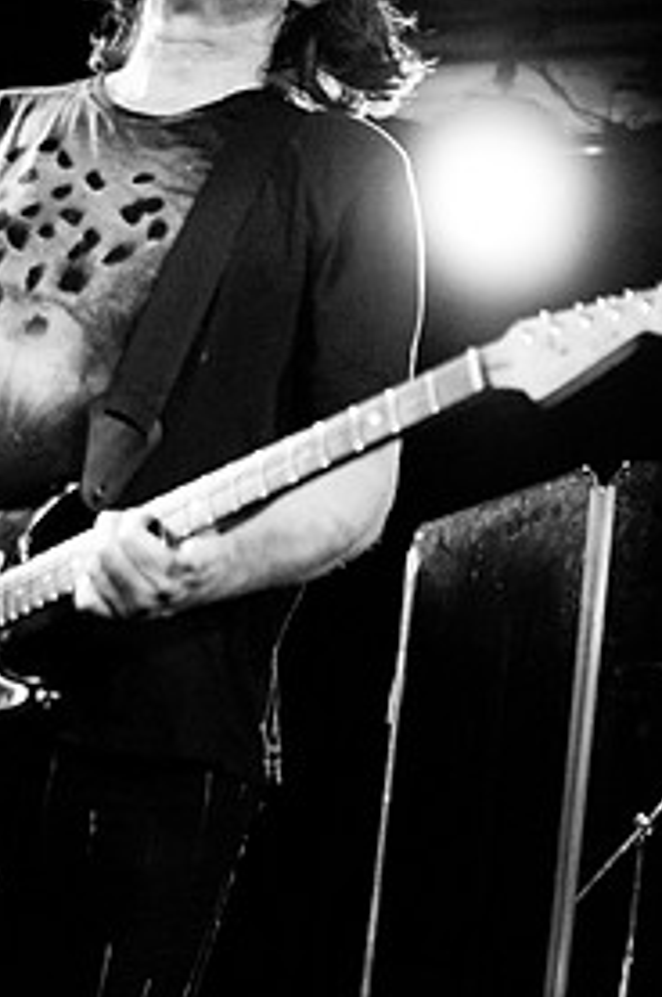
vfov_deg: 27.7
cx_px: 182
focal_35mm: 73
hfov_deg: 18.5
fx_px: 2018
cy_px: 493
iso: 1000
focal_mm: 30
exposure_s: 1/125
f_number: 1.4
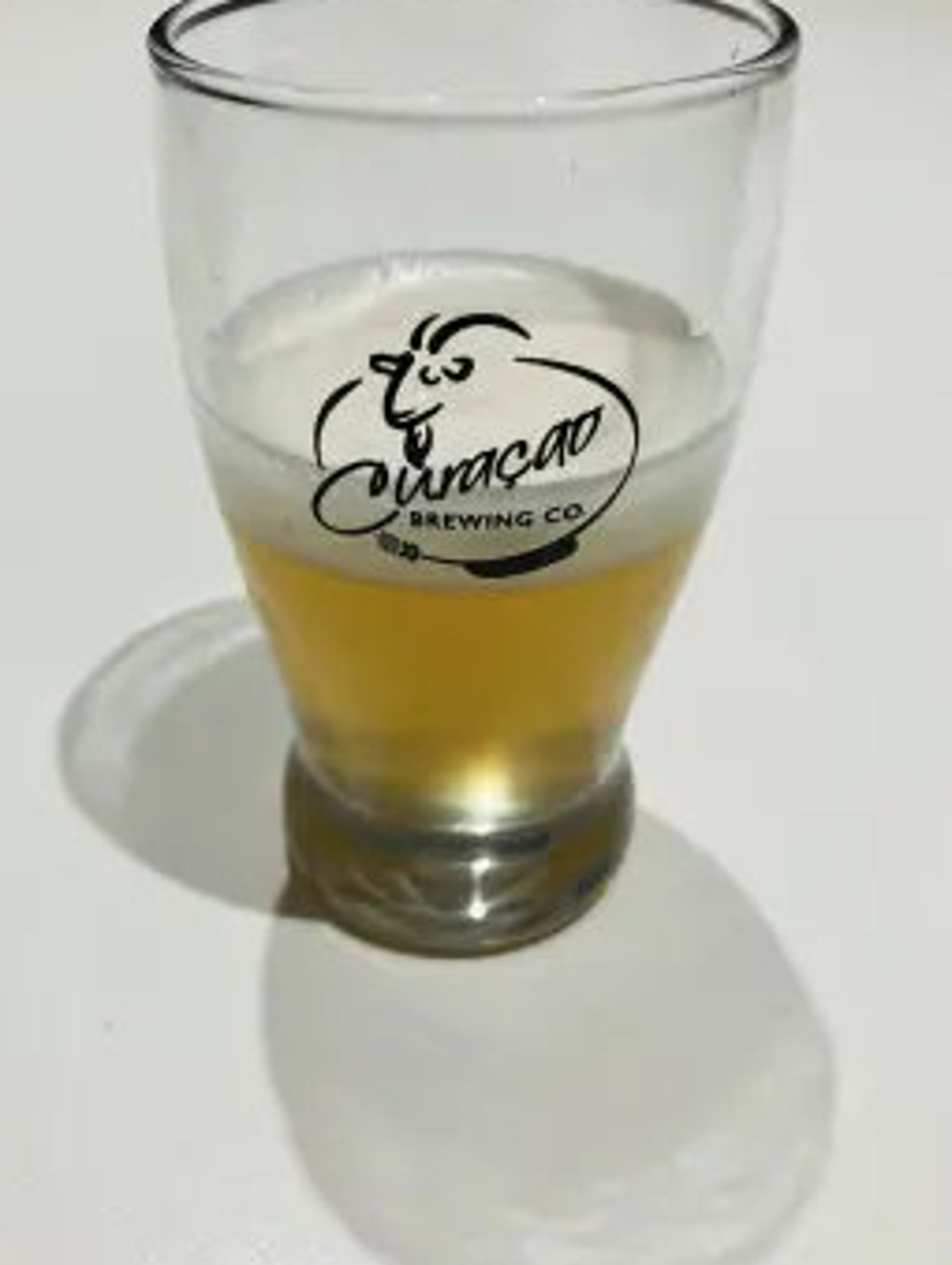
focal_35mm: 33
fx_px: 1208
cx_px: 422
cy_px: 605
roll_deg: +0.7
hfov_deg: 43.0
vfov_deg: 55.3
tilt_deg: -34.2
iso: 64
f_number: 1.8
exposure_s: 1/100
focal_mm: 3.99
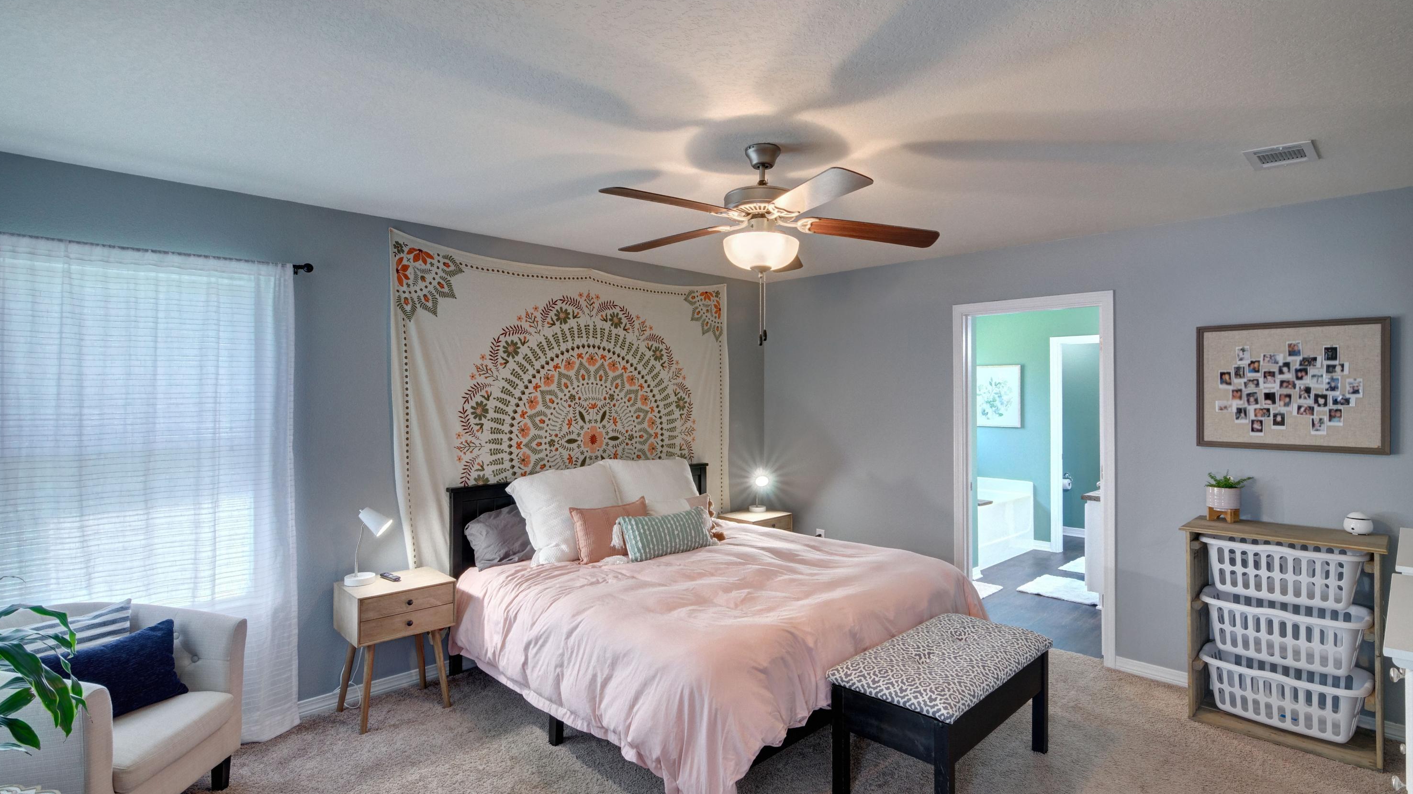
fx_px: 657
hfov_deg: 94.2
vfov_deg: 62.3
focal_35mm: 18
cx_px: 714
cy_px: 369
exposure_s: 1/15
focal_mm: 11
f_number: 9
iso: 400
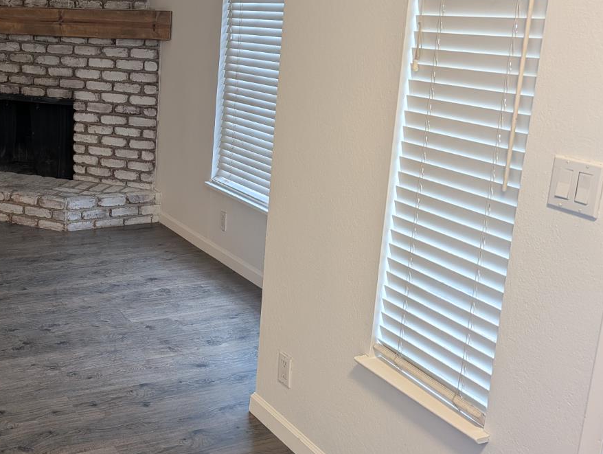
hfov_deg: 43.1
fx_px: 715
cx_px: 99
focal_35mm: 41
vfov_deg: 35.0
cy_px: 173
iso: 21
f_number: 1.68
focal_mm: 6.9
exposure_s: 1/60
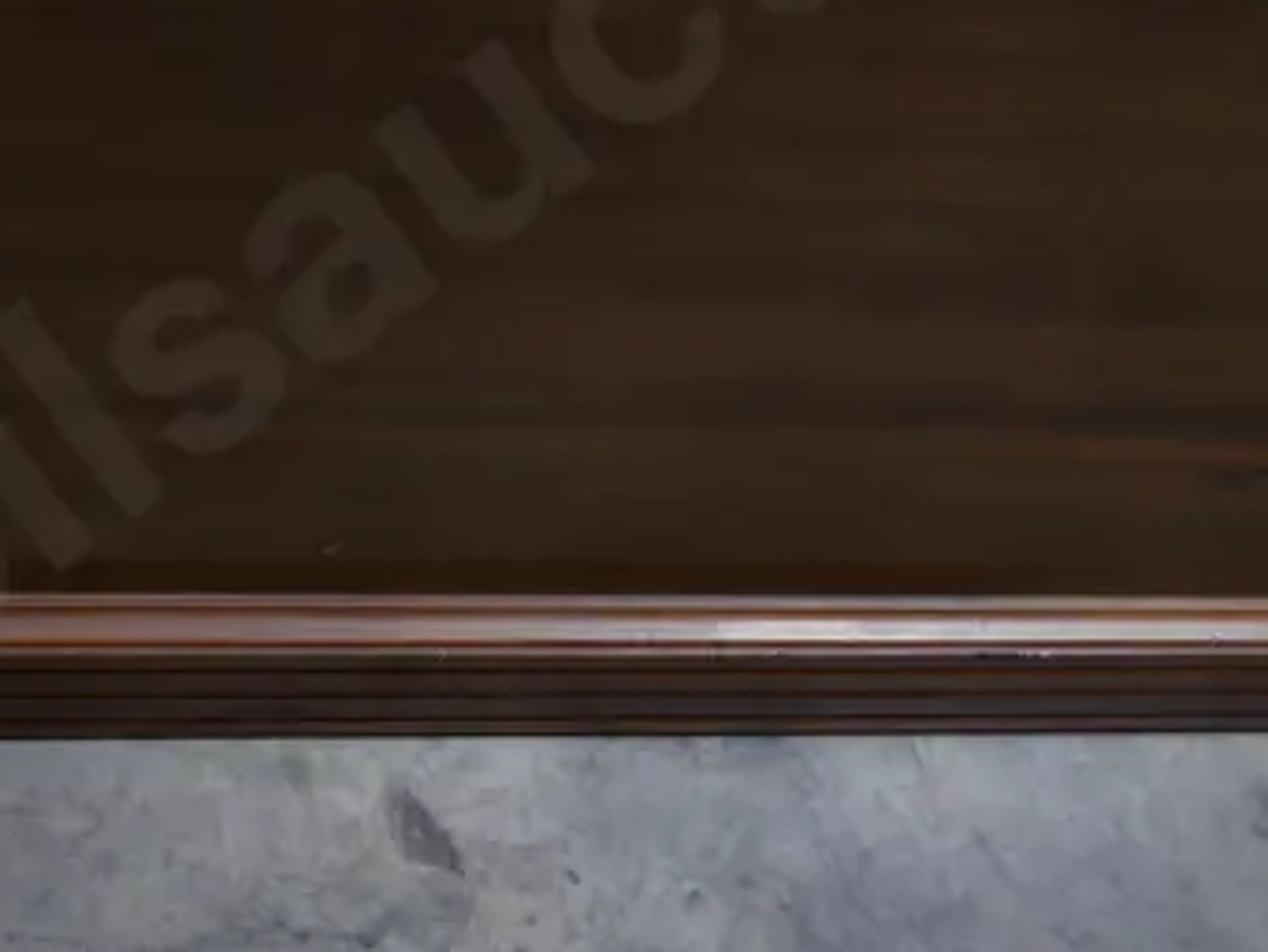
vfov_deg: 15.3
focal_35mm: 96
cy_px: 126
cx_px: 509
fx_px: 3518
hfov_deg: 20.4
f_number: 3.6
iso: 200
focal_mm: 16
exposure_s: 1/60
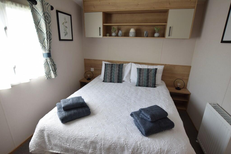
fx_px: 116
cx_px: 116
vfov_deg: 67.4
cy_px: 77
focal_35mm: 18
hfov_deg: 90.0
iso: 400
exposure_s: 1/100
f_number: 4
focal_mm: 12
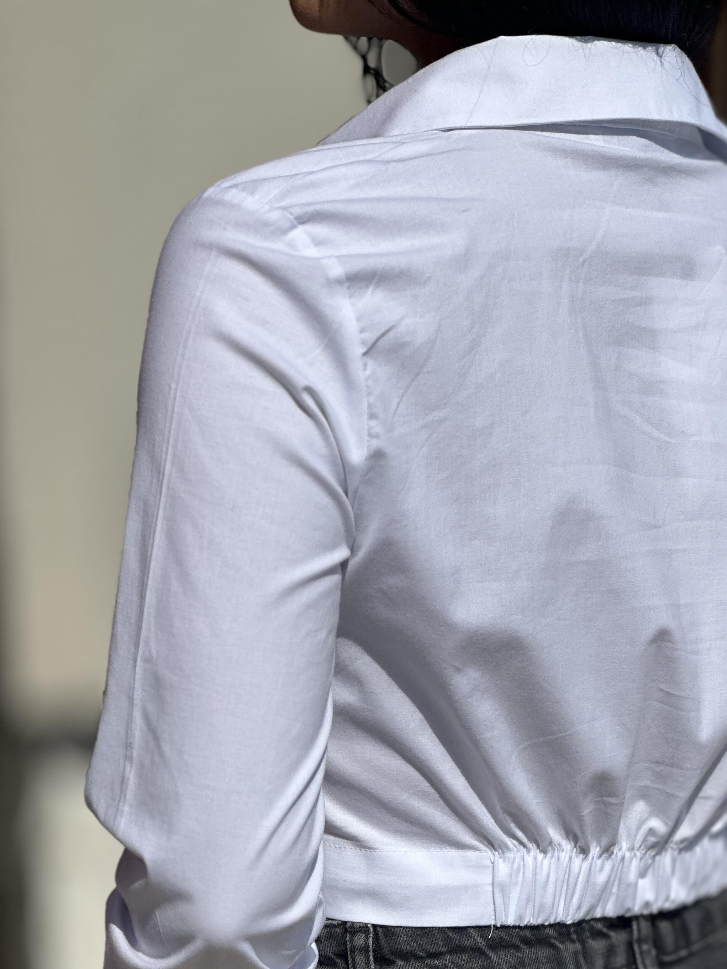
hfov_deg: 13.0
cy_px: 701
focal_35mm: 114
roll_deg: -0.2
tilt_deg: -11.1
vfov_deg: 17.2
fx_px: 3192
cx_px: 518
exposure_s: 1/2481
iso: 32
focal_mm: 9
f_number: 2.8
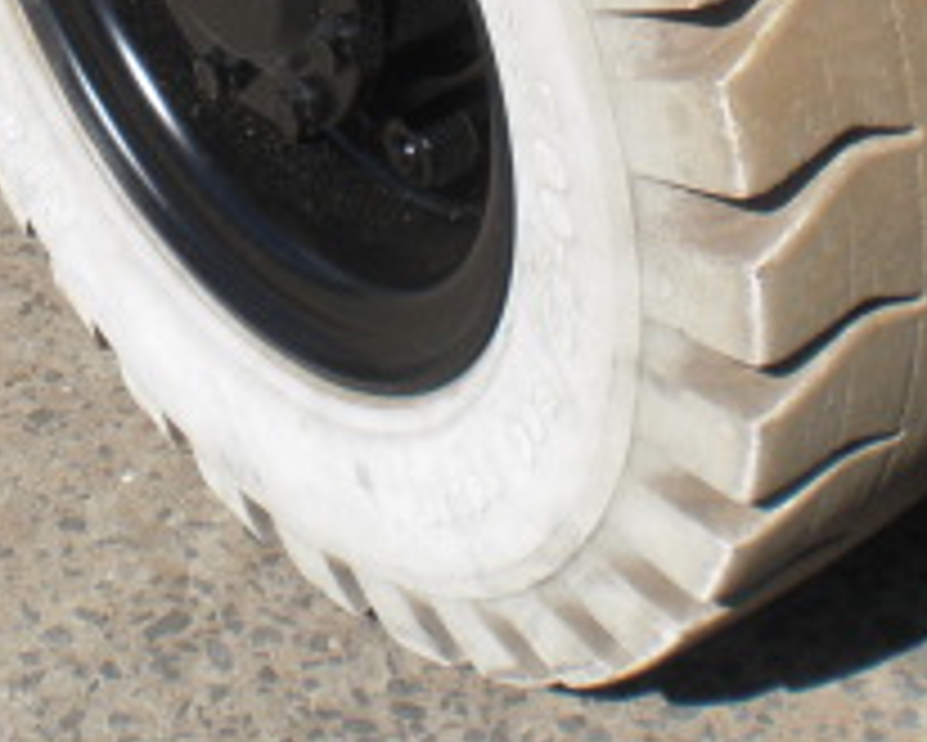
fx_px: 3157
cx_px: 342
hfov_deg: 16.7
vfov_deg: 13.0
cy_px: -171
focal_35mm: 115
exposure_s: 1/400
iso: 64
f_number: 5.6
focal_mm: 6.3
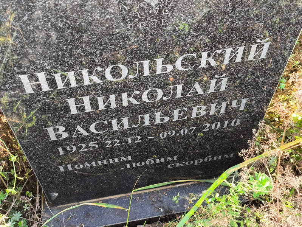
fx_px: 436
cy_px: 114
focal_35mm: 50
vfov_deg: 29.1
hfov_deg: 38.2
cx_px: 151
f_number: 1.7
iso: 100
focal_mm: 4.71
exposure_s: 1/99.8
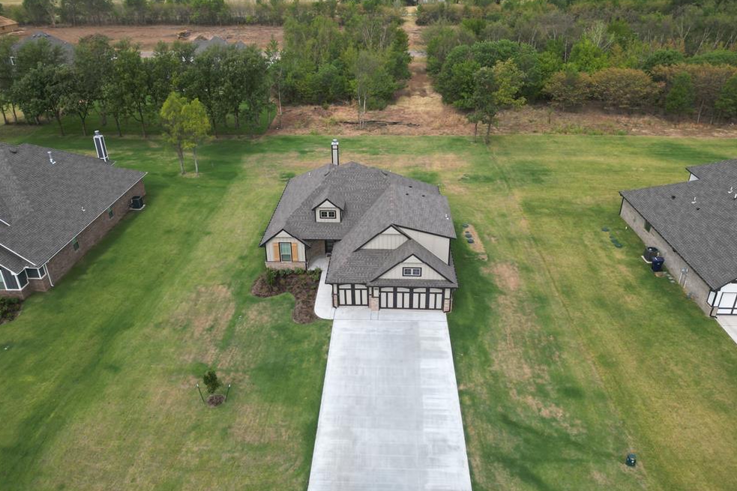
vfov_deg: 49.4
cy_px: 208
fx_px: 532
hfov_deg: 69.4
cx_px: 367
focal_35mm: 26
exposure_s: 1/2000
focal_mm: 6.72
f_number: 1.7
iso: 120
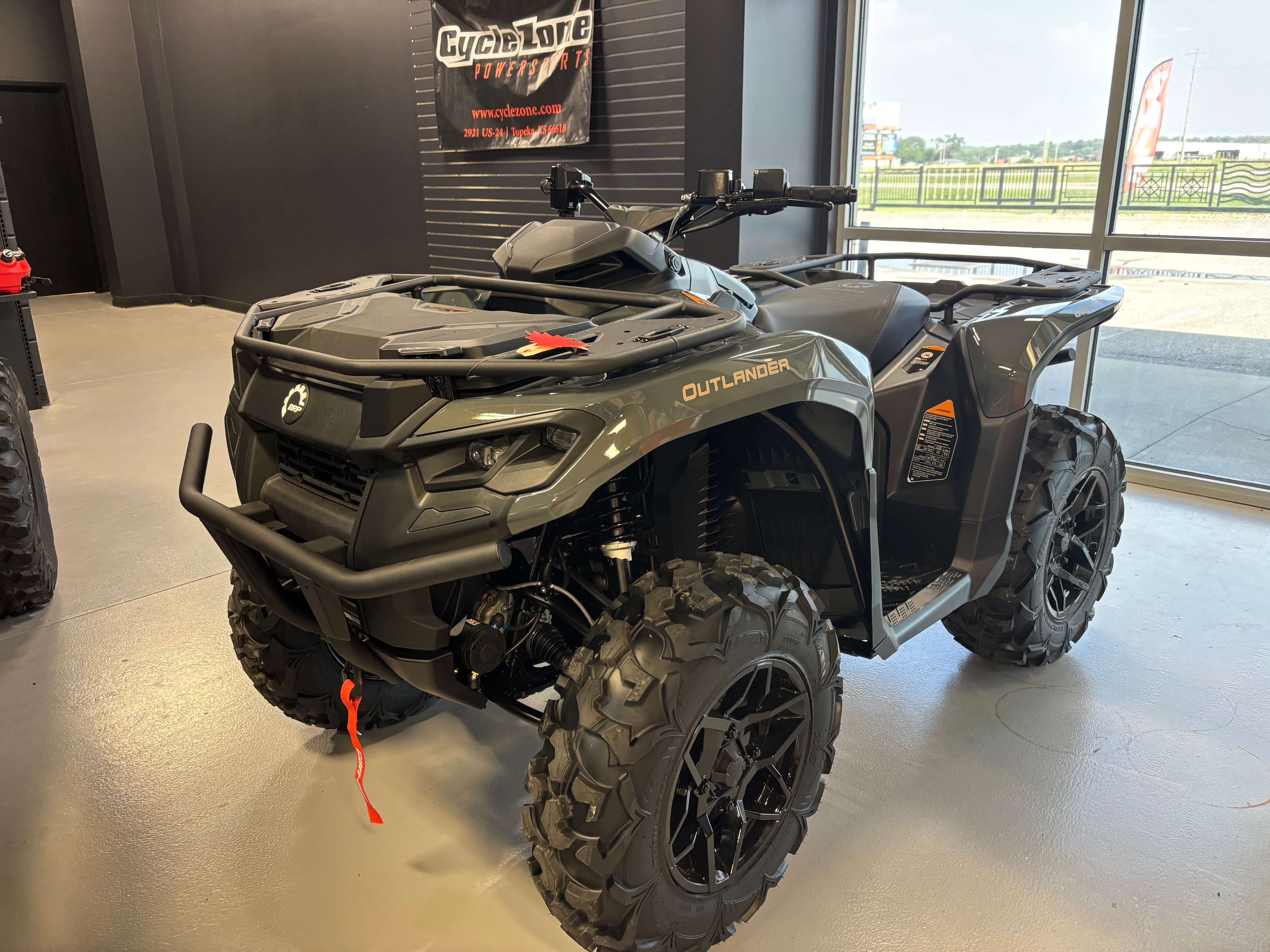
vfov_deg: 53.1
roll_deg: +1.3
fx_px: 954
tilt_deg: -17.9
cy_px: 476
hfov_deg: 67.3
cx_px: 635
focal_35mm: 26
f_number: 1.6
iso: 160
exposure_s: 1/60
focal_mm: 5.96
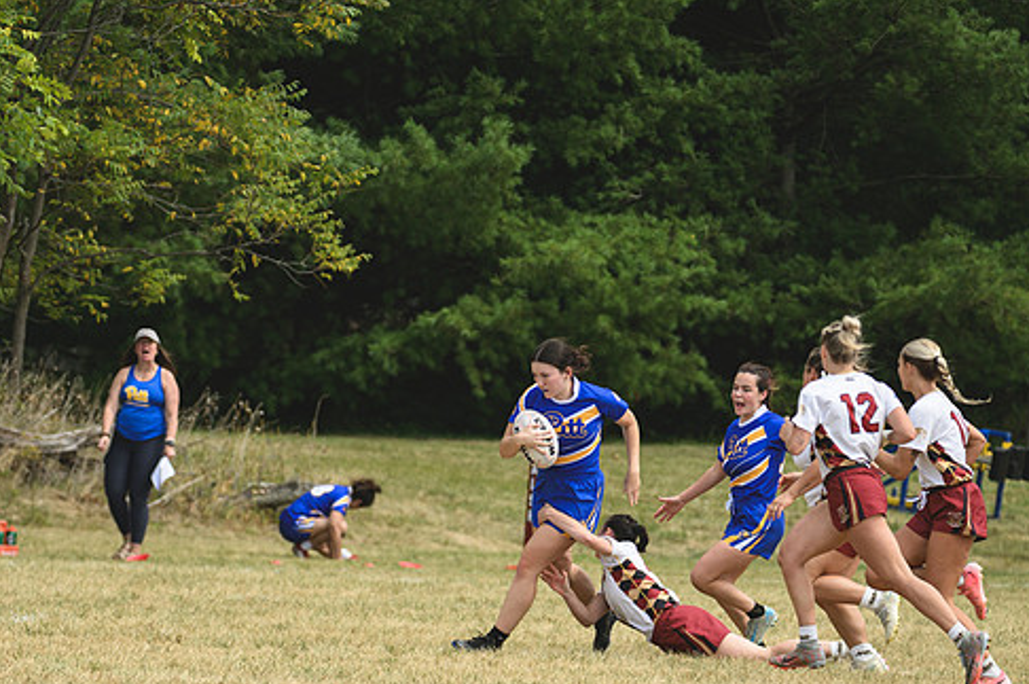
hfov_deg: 4.8
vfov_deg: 3.2
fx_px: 12278
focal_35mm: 430
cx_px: 436
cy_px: 373
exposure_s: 1/1000
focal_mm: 240
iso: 250
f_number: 5.3
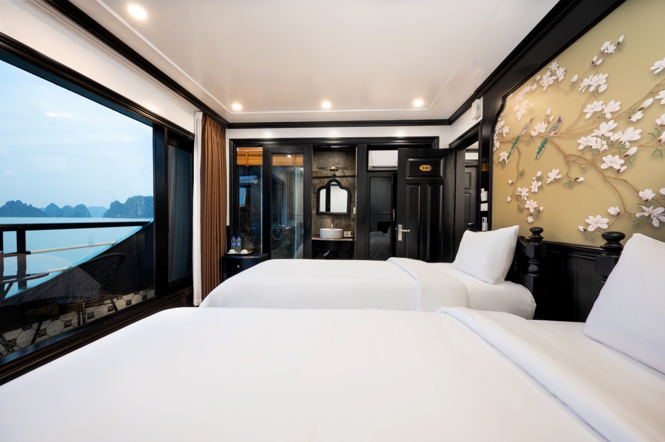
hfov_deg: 104.3
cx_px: 332
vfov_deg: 81.1
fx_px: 258
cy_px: 221
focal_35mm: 14
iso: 160
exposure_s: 1/8
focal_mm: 14
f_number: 8
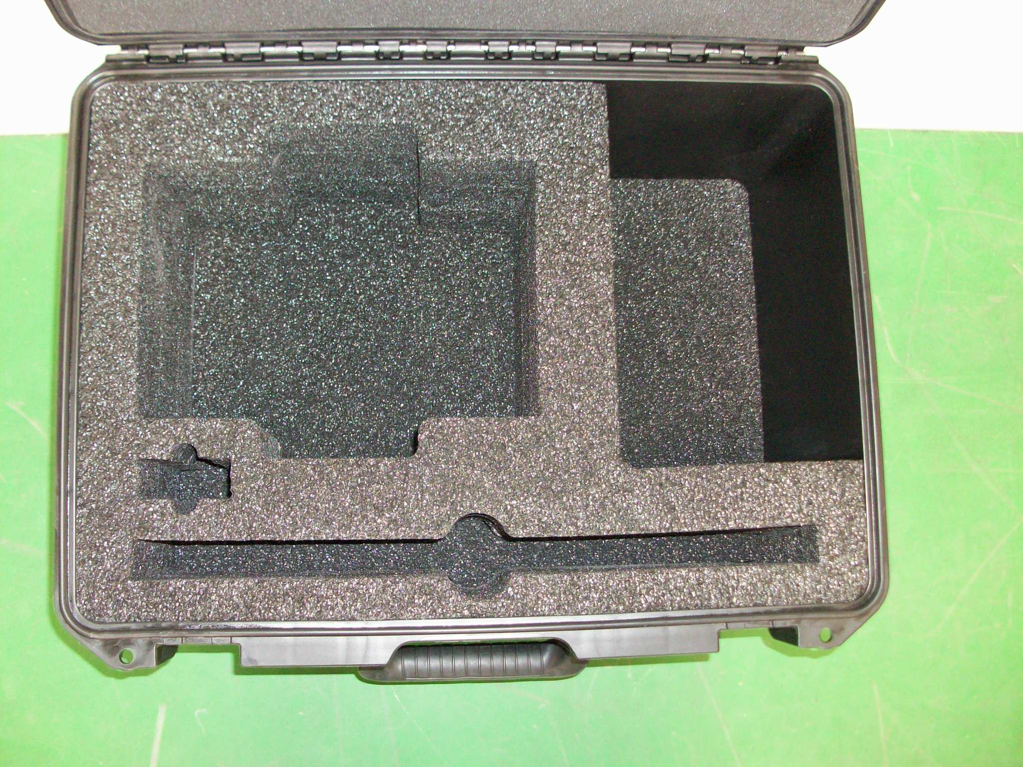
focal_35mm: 34
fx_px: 1005
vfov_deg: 41.8
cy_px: 384
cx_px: 512
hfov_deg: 54.0
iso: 160
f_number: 2.8
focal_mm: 5.7
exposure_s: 1/15
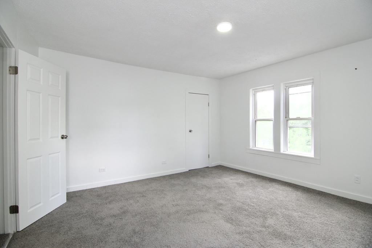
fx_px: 171
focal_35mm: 16
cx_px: 186
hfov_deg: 95.0
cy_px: 124
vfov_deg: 72.1
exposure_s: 1/80
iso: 400
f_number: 4.5
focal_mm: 11
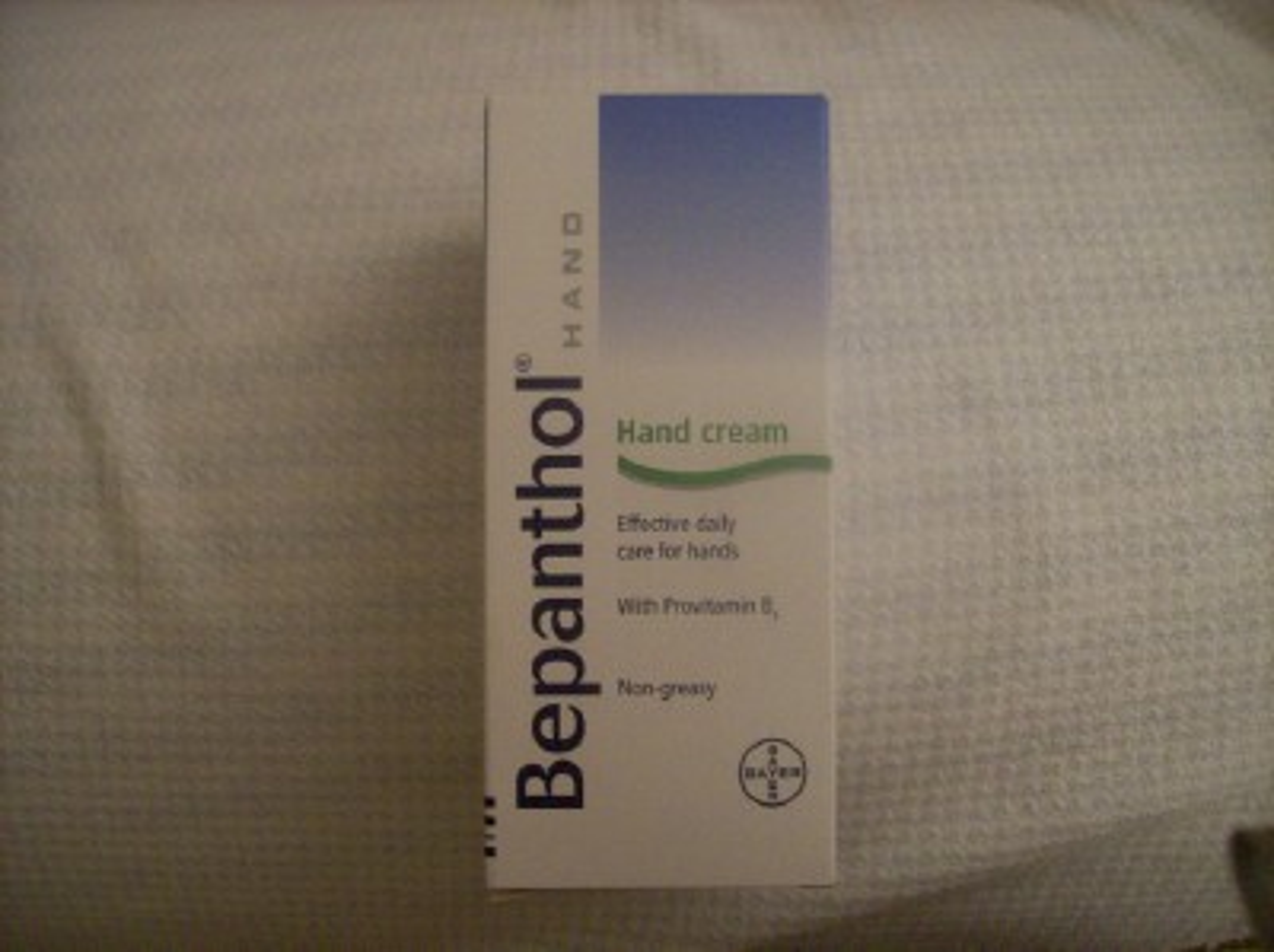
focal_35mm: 36
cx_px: 637
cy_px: 476
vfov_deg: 39.6
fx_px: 1323
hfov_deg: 51.4
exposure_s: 1/8
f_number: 2.7
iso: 160
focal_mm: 6
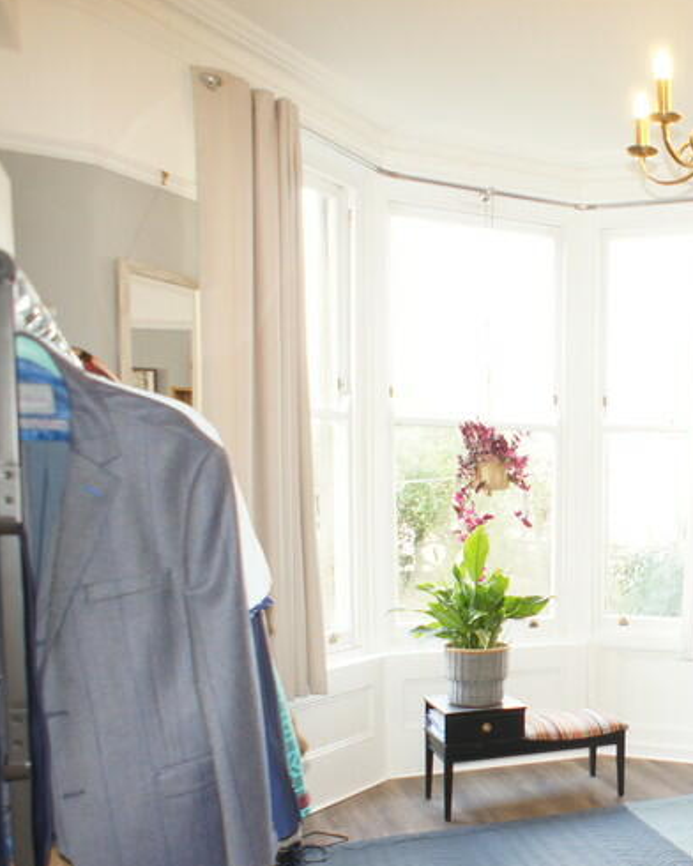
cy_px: 589
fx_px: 1205
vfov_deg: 39.0
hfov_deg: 29.4
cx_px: 730
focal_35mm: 47
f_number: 2.8
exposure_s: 1/60
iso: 320
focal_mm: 16
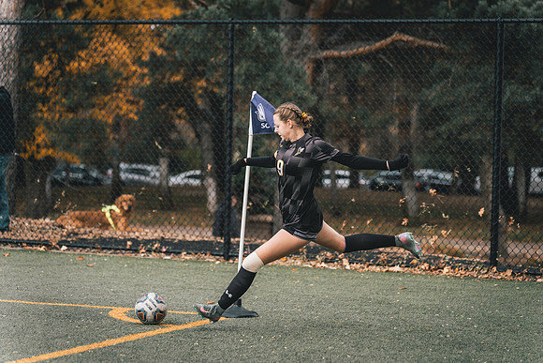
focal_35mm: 108
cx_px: 289
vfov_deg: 12.7
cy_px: 193
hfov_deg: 19.0
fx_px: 1624
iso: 400
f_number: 2.8
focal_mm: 101
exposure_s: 1/1000
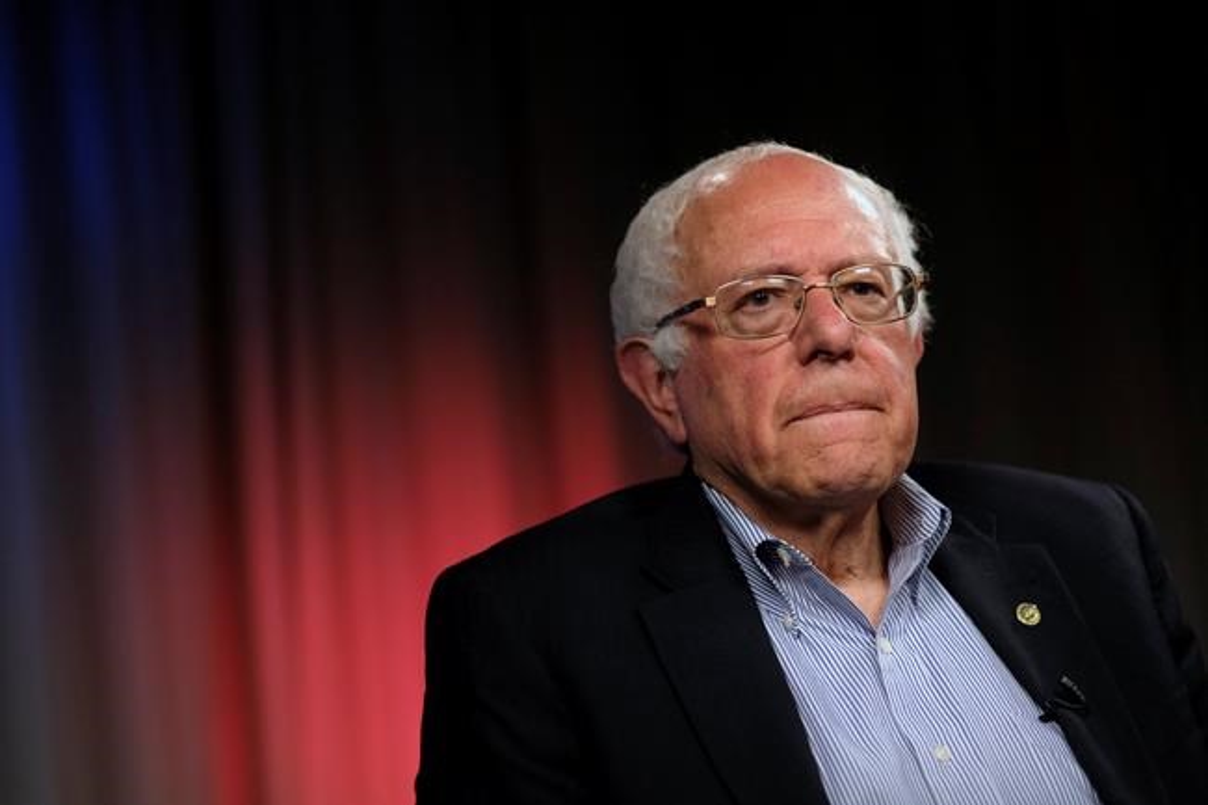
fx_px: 2818
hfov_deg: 24.2
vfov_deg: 16.3
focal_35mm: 84
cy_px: 402
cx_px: 604
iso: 1600
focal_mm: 56
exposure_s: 1/1000
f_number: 1.4
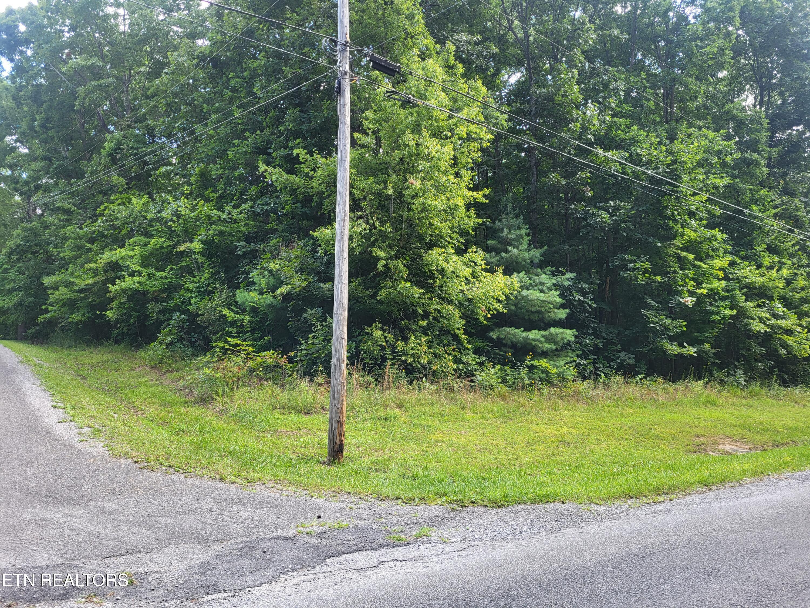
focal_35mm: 26
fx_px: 608
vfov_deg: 53.1
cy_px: 304
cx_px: 405
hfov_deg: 67.3
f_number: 1.8
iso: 40
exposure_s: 1/210
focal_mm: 5.4
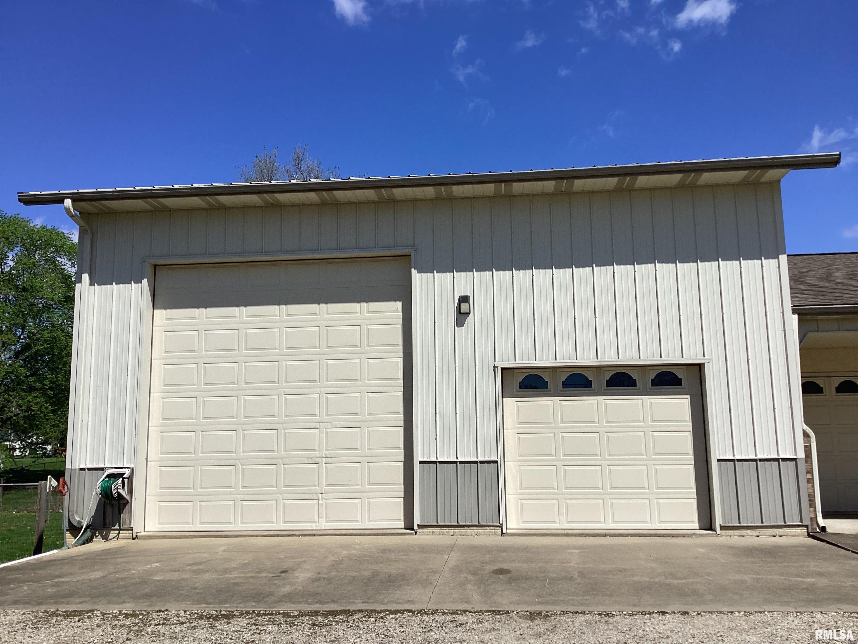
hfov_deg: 58.4
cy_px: 322
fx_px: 768
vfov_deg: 45.4
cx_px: 429
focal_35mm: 31
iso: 25
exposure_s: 1/2717
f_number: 2.4
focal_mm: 3.3
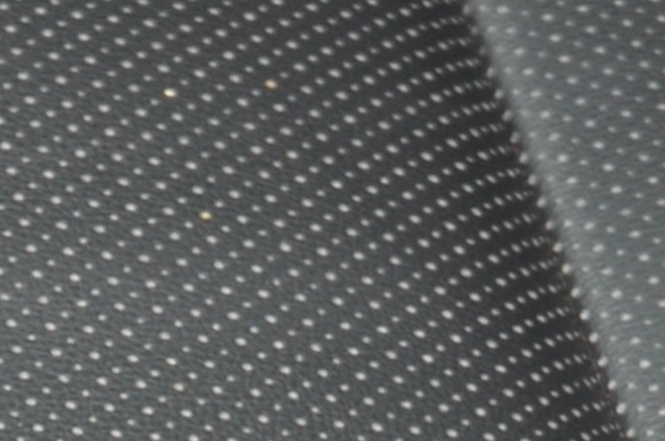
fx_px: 8096
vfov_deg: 3.1
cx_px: 83
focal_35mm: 439
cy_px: 1249
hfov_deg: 4.7
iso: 400
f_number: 5
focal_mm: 40
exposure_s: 1/100
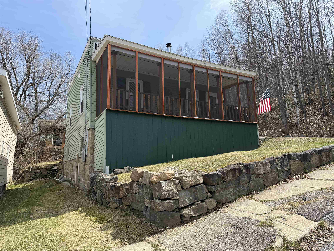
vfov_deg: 56.8
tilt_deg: +9.2
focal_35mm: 24
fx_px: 232
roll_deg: +1.3
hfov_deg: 71.6
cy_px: 126
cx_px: 167
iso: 80
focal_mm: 6.76
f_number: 1.78
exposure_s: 1/2169
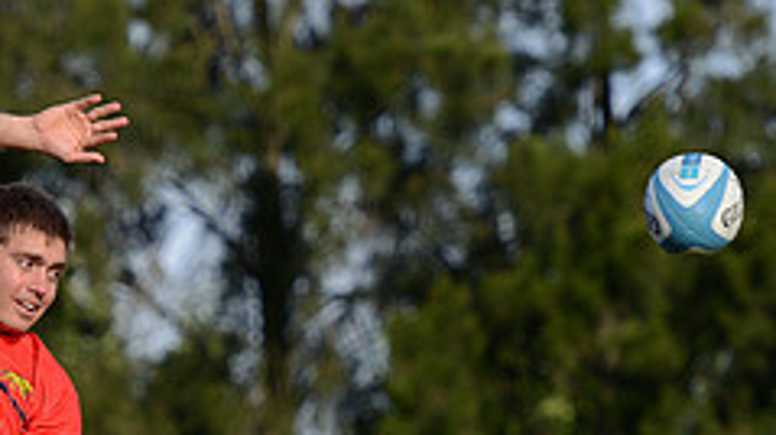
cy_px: 570
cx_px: 39
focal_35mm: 484
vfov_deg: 2.5
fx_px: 9951
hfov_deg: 4.5
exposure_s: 1/1600
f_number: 4
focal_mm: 190
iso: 400
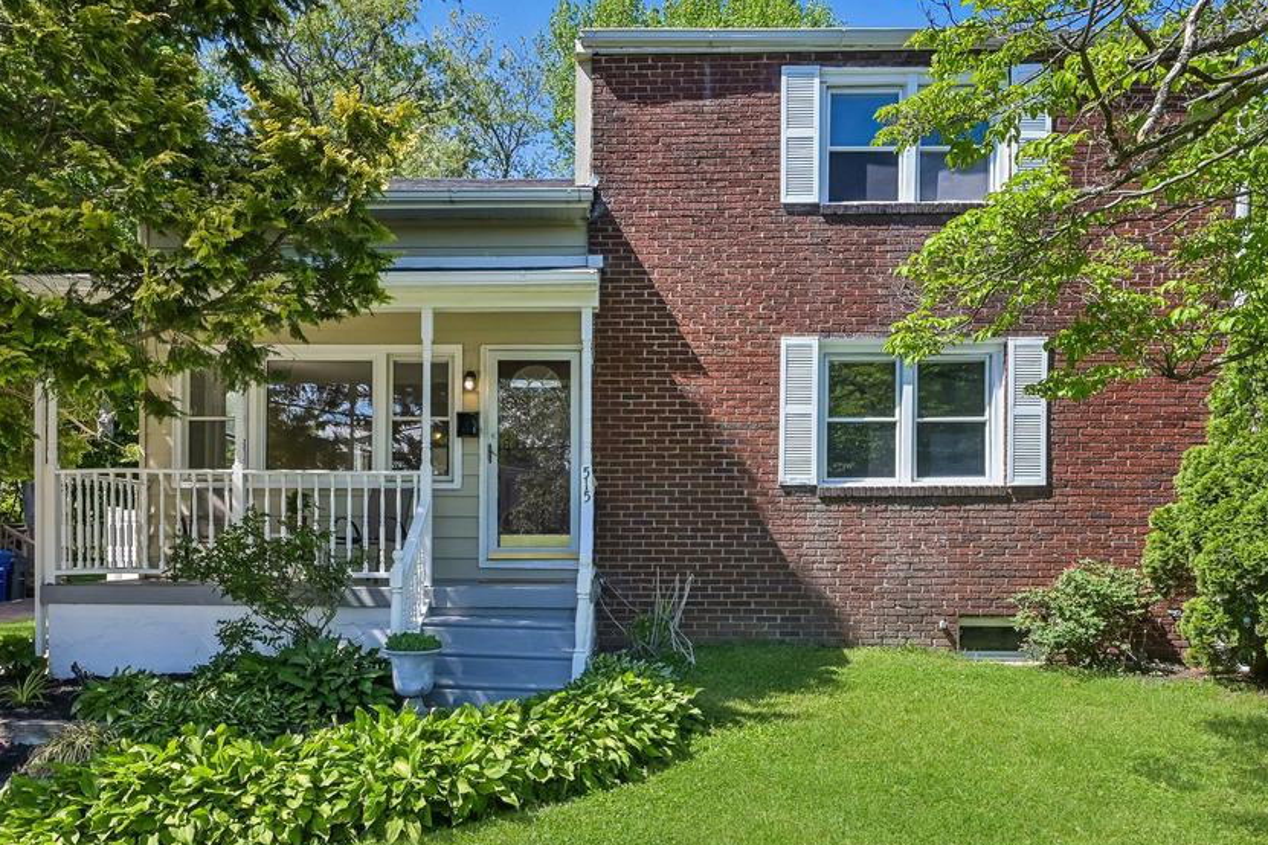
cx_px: 598
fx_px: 916
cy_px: 525
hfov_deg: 69.3
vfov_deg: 49.1
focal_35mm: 26
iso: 400
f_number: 11
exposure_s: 1/250
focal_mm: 15
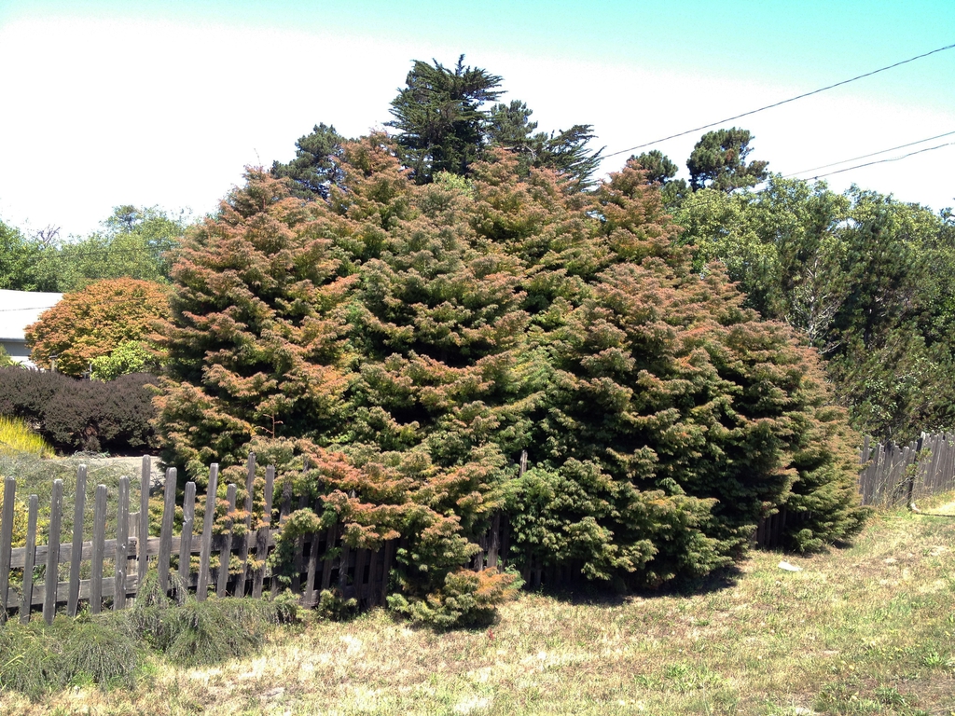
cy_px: 358
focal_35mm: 35
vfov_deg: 40.7
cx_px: 478
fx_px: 966
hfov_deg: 52.6
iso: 64
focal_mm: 4.28
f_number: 2.4
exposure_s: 1/361
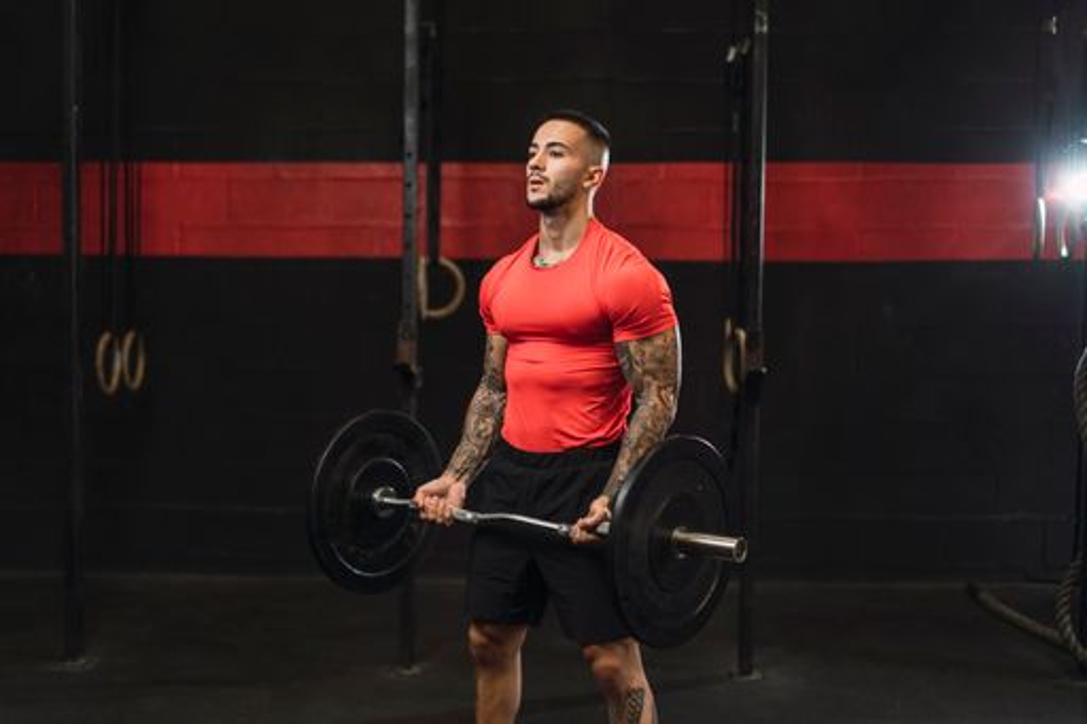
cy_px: 362
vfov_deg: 27.0
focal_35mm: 50
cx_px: 544
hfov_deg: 39.6
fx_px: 1509
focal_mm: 50
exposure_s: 1/200
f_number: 1.4
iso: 100
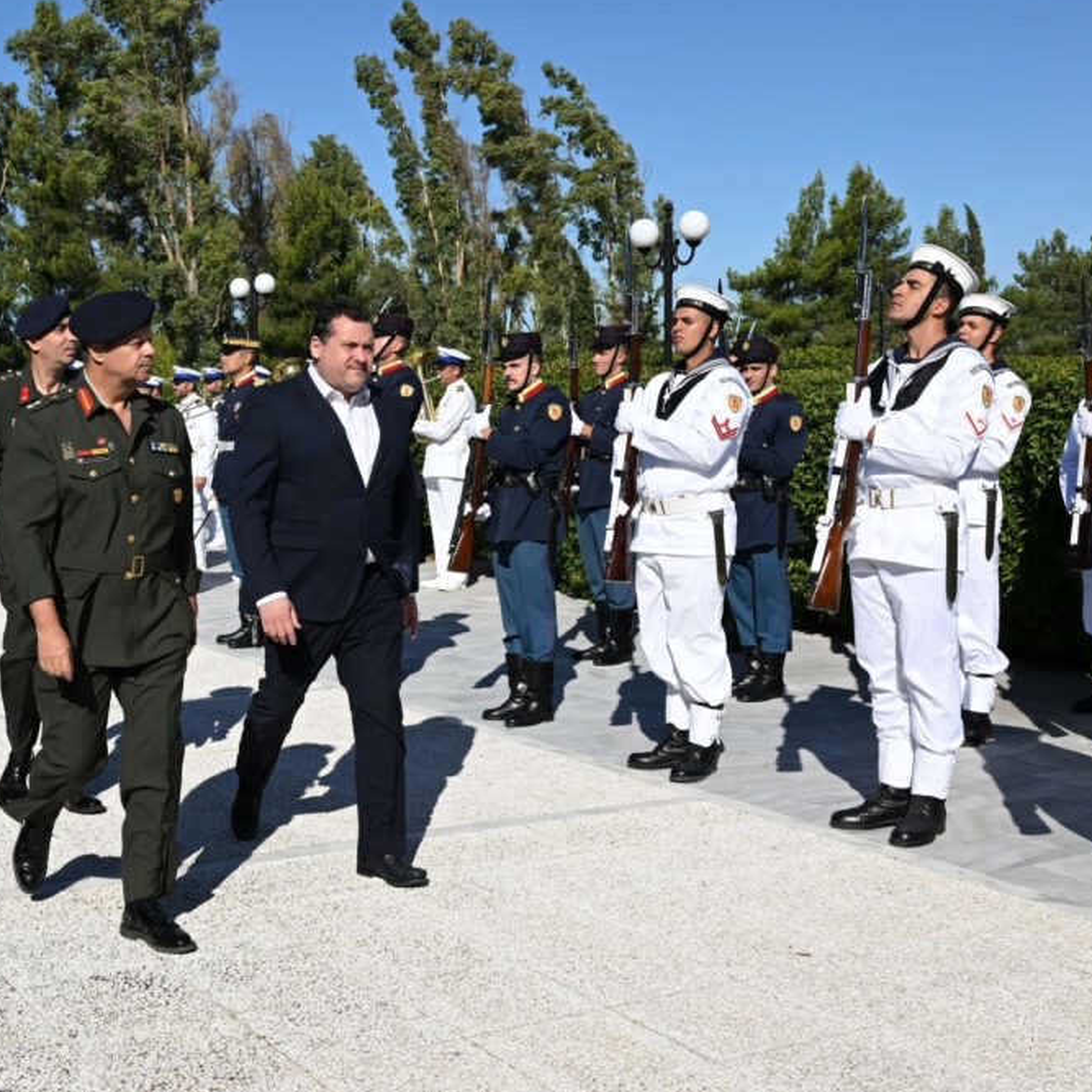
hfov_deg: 35.6
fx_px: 1677
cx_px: 344
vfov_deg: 36.1
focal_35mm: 47
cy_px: 536
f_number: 7.1
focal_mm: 24
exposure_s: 1/1250
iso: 200
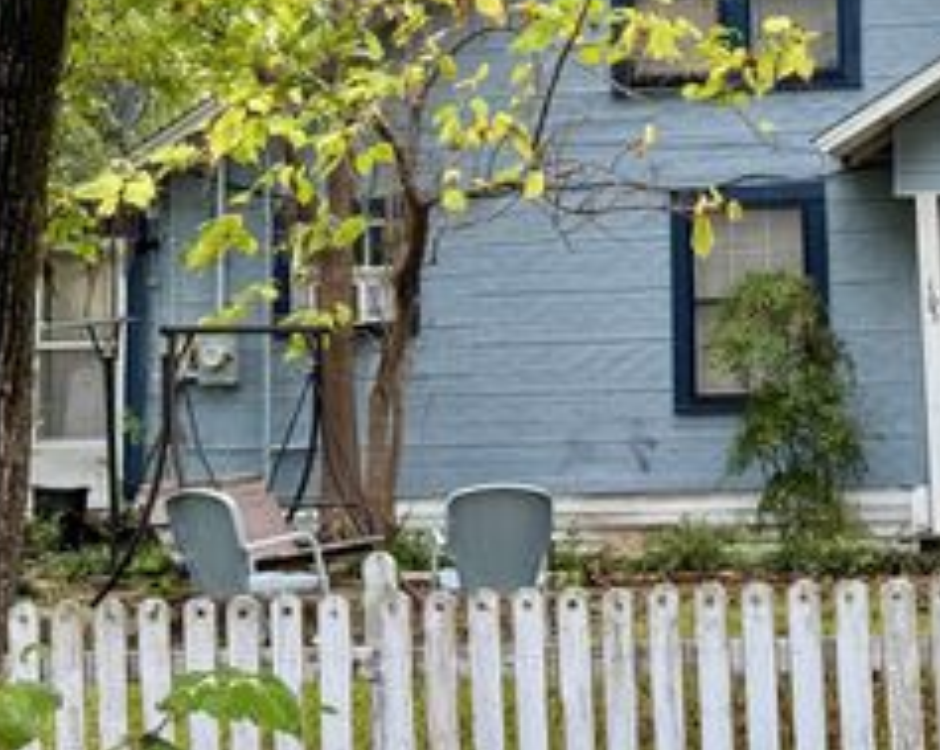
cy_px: 109
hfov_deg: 19.2
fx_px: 2751
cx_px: 750
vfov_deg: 15.4
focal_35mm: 99
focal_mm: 6.76
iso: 64
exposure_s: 1/368
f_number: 1.78
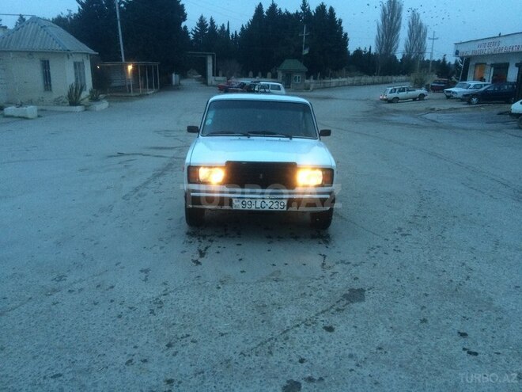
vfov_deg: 48.2
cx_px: 261
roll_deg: -0.3
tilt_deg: -15.5
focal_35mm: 29
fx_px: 437
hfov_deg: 61.7
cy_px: 196
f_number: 2.2
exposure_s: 1/33
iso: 200
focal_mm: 4.15
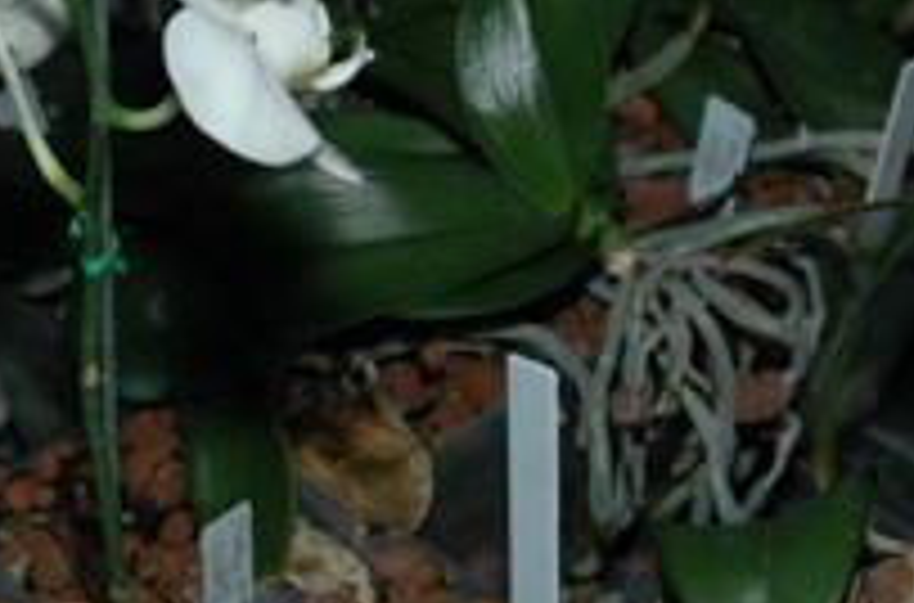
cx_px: 158
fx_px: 4049
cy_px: 254
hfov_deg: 12.8
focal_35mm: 160
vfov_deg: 8.5
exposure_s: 1/60
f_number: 4
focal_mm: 27
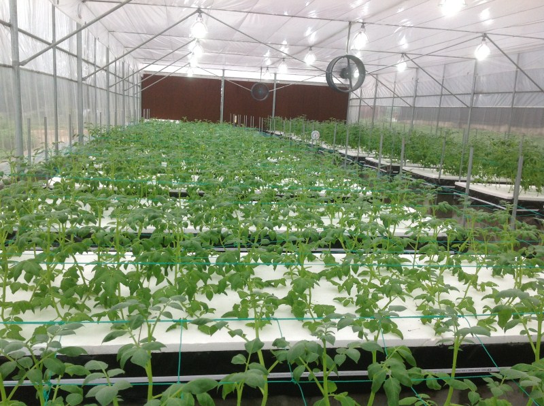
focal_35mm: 35
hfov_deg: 52.7
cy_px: 203
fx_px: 549
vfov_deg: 40.6
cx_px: 272
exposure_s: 1/120
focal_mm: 4.28
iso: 80
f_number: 2.4
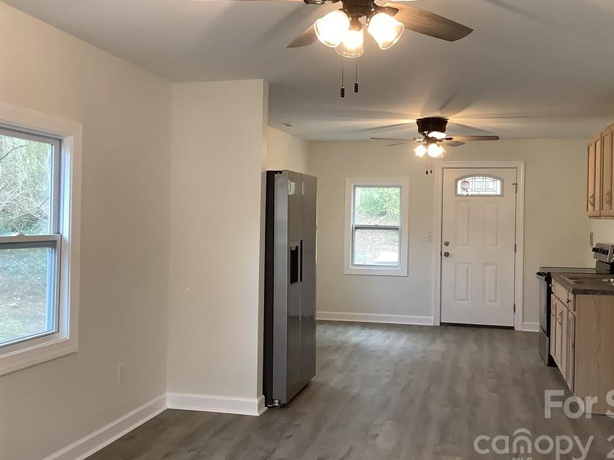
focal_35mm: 37
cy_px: 219
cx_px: 322
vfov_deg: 38.6
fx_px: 656
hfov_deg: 50.1
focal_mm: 3.3
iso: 125
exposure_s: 1/50
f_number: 2.4
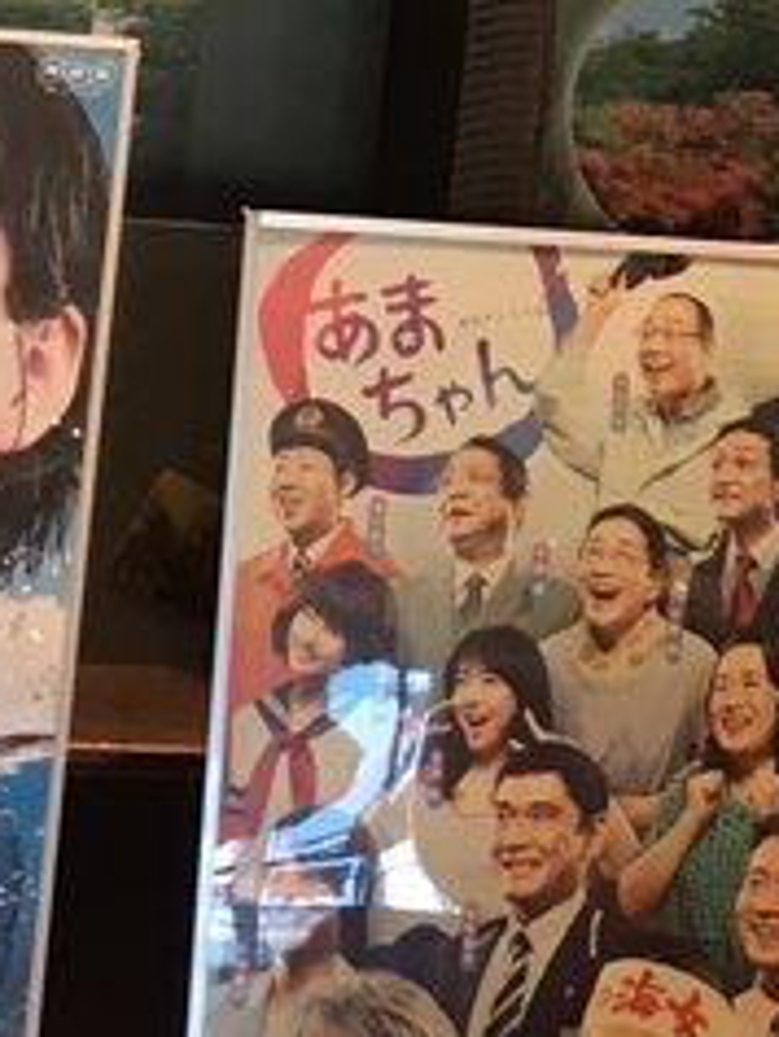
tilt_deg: +3.3
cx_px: 893
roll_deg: -6.1
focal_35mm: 147
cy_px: -385
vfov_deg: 12.9
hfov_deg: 10.0
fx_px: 4407
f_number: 2.2
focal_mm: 4.15
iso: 64
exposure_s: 1/30
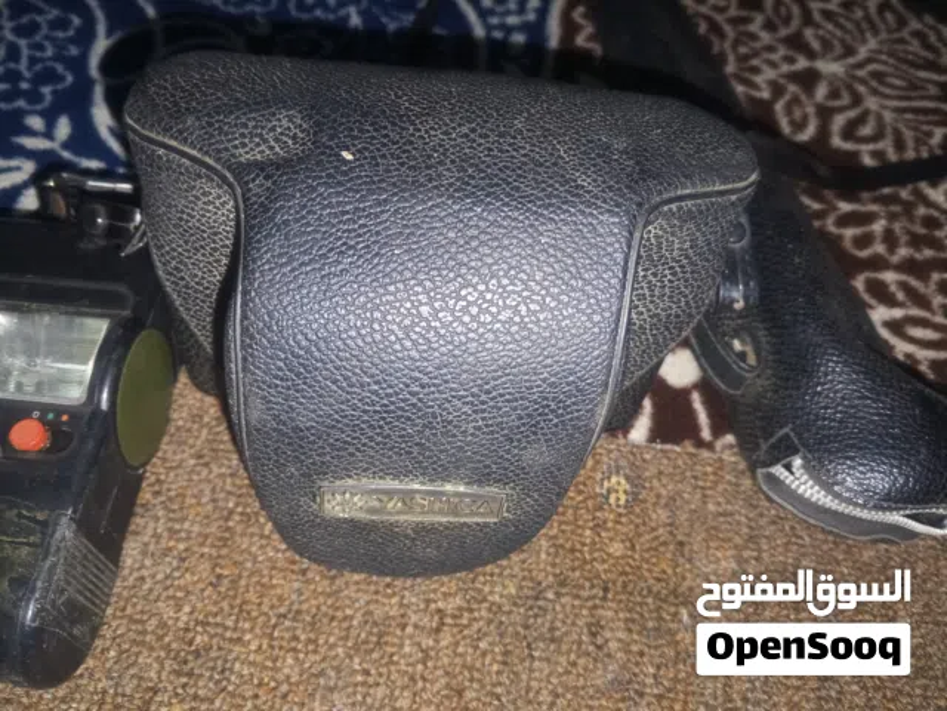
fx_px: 739
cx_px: 474
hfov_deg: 65.3
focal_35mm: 27
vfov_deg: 51.4
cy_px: 356
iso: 372
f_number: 1.6
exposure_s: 1/100
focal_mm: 4.09
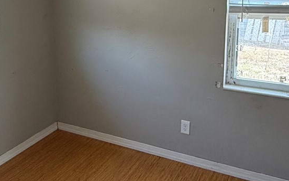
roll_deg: +1.0
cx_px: 106
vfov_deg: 29.2
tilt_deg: -8.5
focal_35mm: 43
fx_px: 339
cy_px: 38
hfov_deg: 45.8
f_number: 2.2
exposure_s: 1/99
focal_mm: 2.22
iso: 125
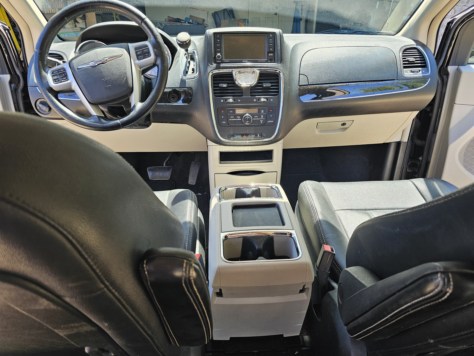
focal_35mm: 23
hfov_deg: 73.9
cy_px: 178
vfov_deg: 58.9
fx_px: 315
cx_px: 237
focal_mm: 6.3
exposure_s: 1/180
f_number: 1.7
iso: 50
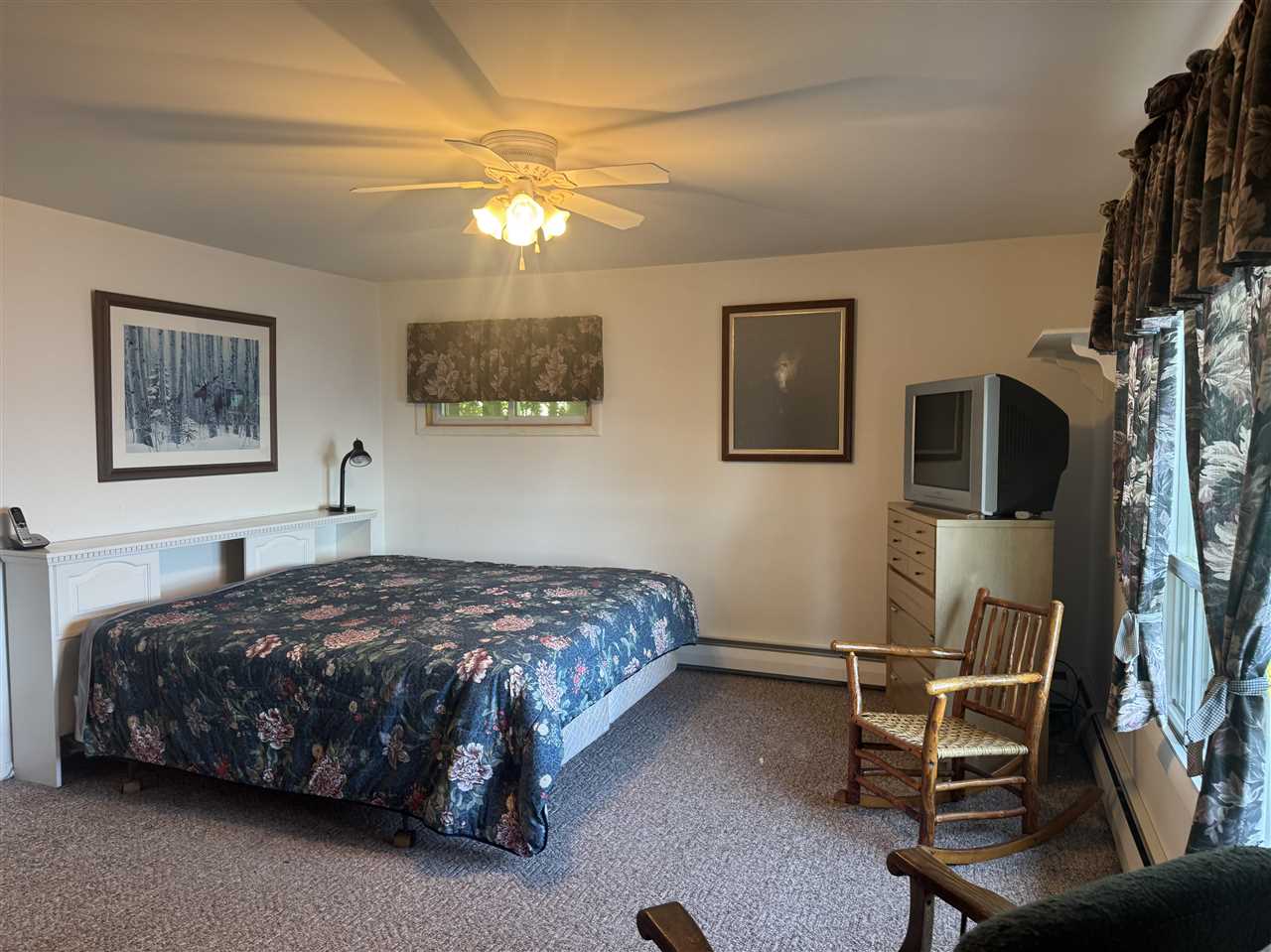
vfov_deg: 56.8
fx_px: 881
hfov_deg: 71.6
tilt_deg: -4.1
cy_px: 476
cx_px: 636
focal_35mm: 24
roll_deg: -0.5
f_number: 1.78
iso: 125
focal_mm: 6.76
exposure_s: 1/60
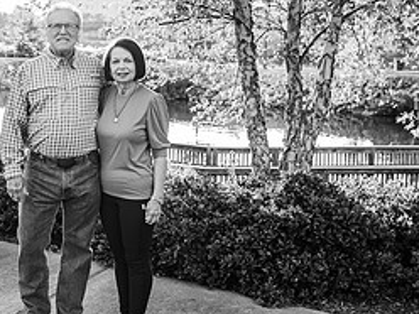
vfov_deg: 26.9
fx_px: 654
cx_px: 128
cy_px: 107
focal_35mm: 54
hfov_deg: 35.1
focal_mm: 24
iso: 250
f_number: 3.2
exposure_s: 1/320
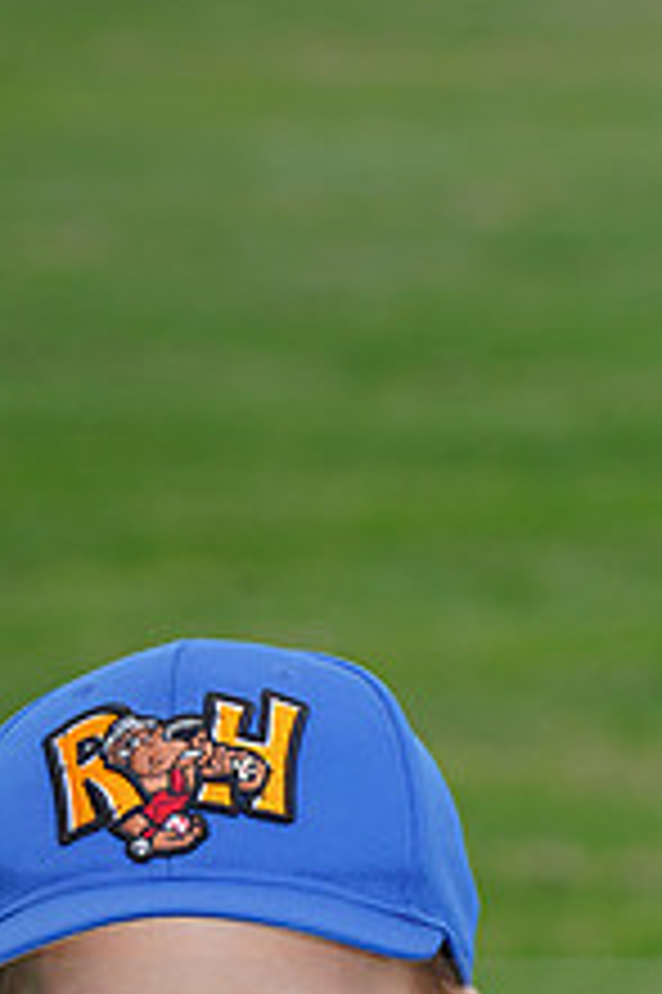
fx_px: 13729
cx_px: 151
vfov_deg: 4.1
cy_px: 1021
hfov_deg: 2.8
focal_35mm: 497
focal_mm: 189
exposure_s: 1/200
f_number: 9
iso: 160
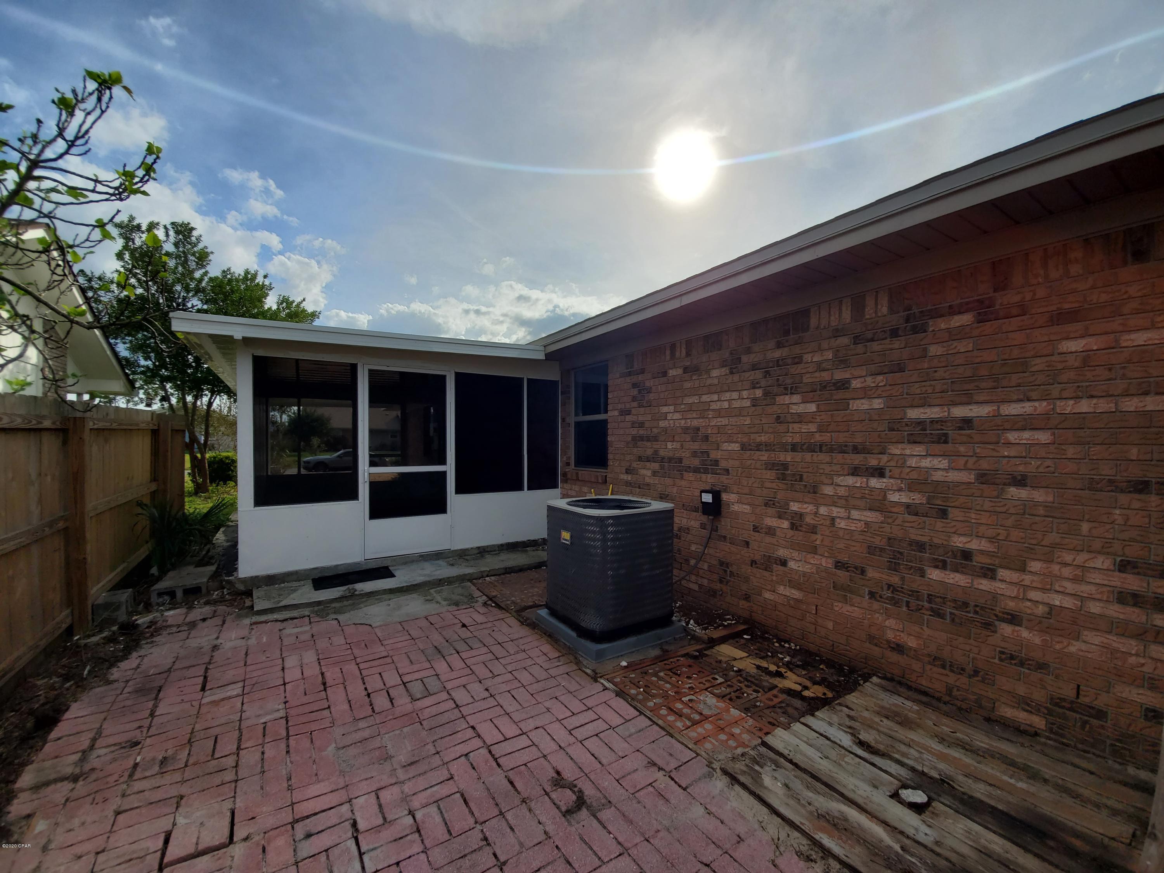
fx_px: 437
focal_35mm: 13
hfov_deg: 106.2
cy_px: 436
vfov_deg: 89.9
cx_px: 582
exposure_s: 1/2429
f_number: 2.2
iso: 50
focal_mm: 1.8
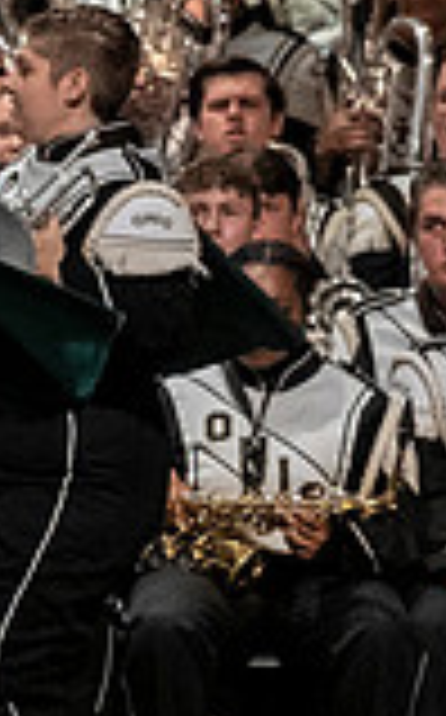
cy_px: 383
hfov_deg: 1.7
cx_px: -437
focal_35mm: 782
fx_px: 15250
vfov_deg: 2.7
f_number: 4
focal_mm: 140
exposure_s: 1/500
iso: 4000
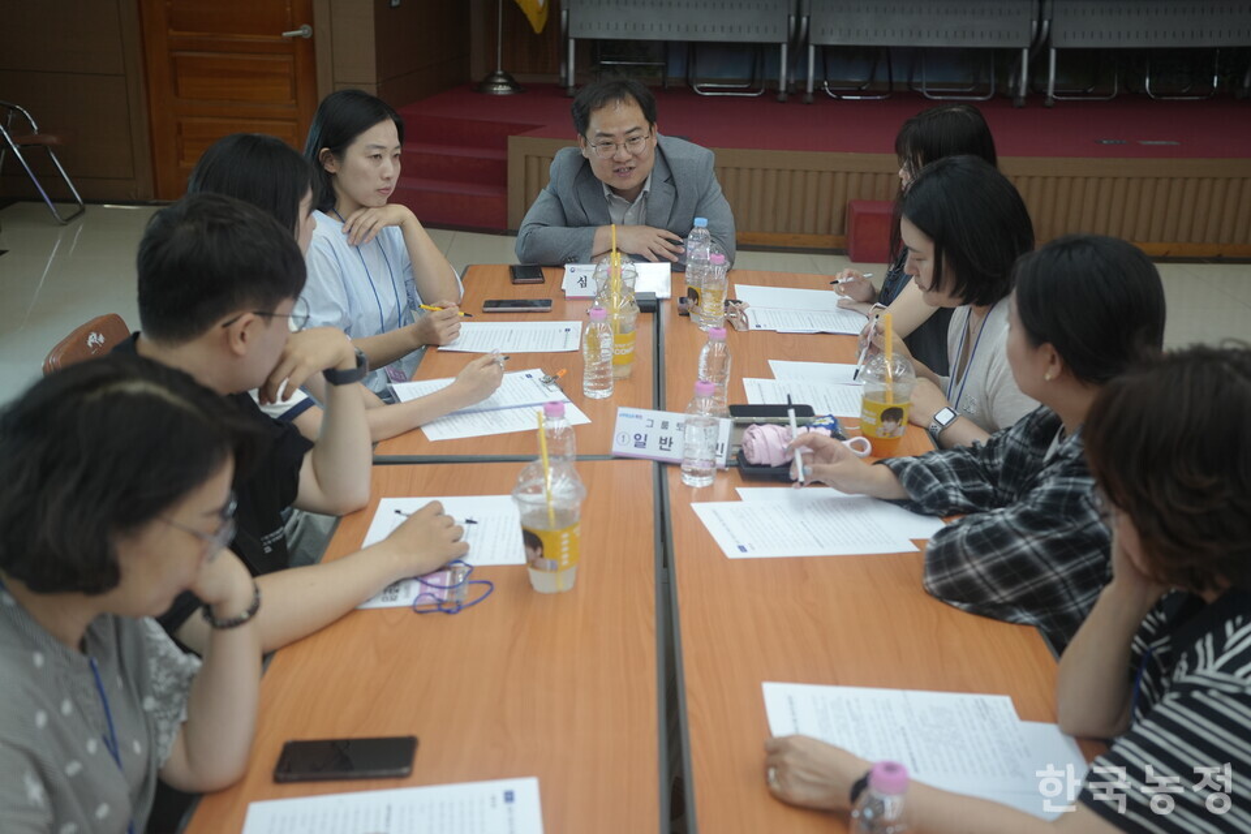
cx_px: 626
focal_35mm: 45
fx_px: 1564
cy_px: 417
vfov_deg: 29.9
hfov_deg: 43.6
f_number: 4
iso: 640
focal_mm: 45
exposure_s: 1/50
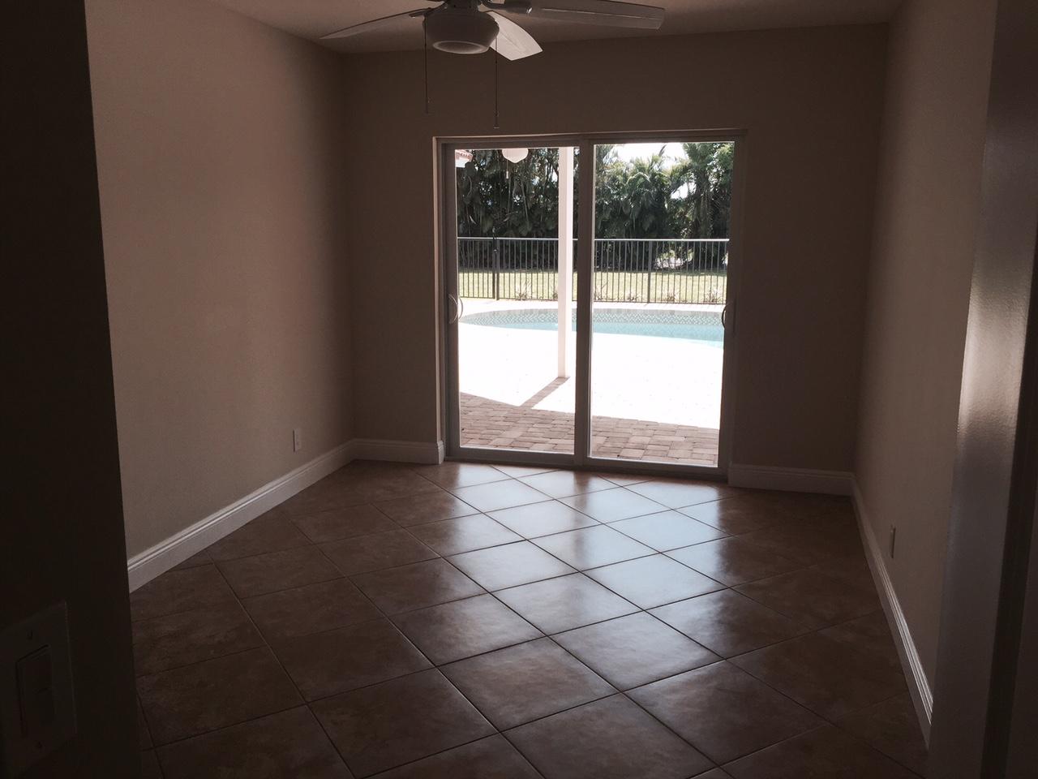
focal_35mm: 29
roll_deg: -0.9
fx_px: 870
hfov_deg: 61.7
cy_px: 390
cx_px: 519
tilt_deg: -9.4
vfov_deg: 48.2
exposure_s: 1/203
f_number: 2.2
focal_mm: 4.15
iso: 32
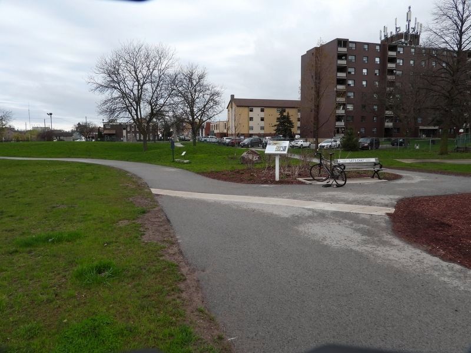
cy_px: 176
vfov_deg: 56.8
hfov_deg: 71.6
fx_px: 327
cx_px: 236
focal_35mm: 24
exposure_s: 1/800
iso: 100
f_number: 2.8
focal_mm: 4.3
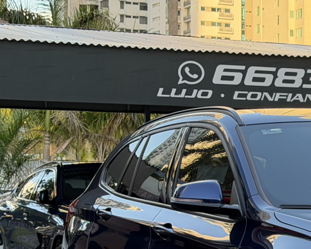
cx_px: 398
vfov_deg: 12.4
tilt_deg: -3.1
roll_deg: +0.7
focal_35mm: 123
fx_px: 1132
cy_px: 254
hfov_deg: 15.0
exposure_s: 1/233
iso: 160
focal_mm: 6.76
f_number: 1.78
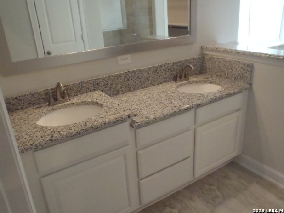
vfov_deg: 48.2
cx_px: 142
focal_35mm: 29
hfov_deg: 61.7
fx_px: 238
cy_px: 103
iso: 800
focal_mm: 5
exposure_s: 1/80
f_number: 3.9
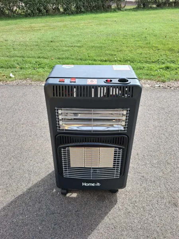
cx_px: 90
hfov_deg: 51.4
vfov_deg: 65.3
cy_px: 120
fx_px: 186
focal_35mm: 27
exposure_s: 1/197
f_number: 1.8
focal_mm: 4
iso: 25
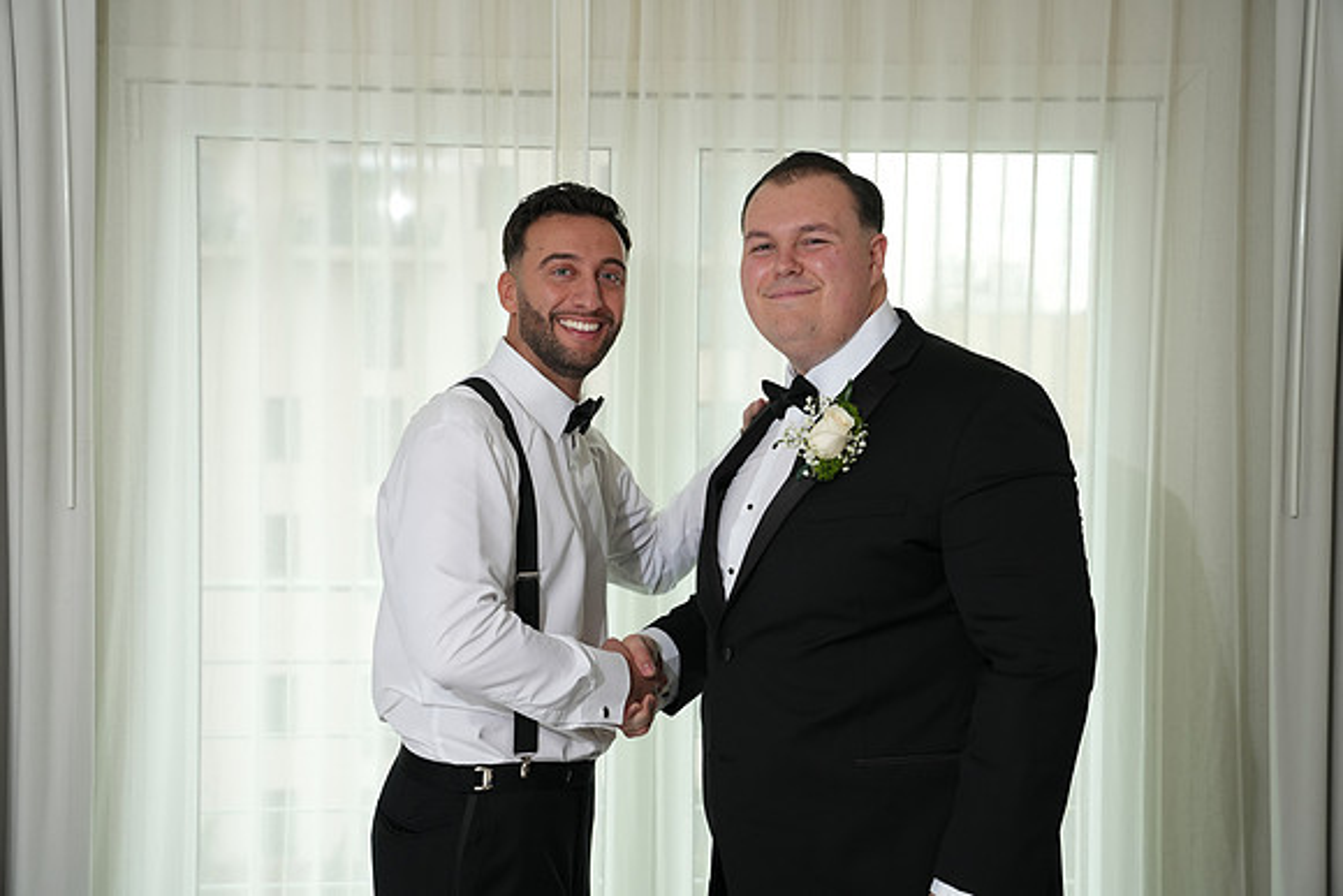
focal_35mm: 47
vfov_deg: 28.7
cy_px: 448
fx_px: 1754
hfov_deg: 41.9
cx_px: 672
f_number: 4
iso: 640
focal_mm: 47
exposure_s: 1/200
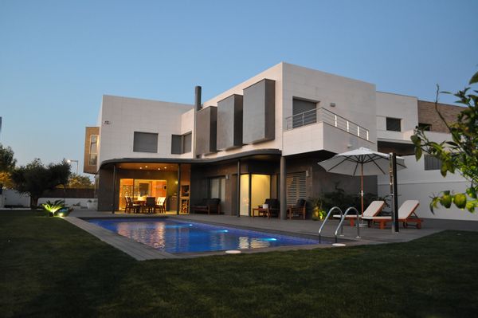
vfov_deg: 47.9
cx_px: 239
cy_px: 159
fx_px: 358
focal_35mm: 27
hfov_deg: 67.4
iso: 1600
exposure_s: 1/15
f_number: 3.5
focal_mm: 18
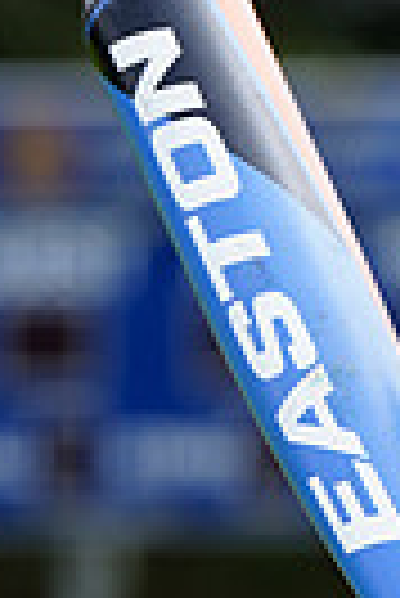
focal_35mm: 794
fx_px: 13198
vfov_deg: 2.6
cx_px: 766
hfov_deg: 1.7
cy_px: 904
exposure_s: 1/250
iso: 100
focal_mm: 182
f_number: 6.3
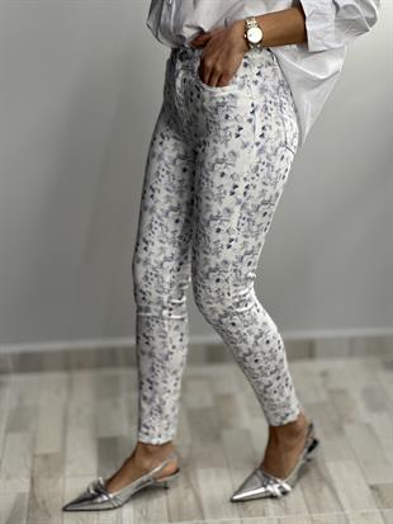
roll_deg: +1.2
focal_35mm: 77
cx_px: 196
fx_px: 1165
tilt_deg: -18.2
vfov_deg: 25.3
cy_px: 262
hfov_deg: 19.1
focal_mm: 9
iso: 125
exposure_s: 1/50
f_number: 2.8
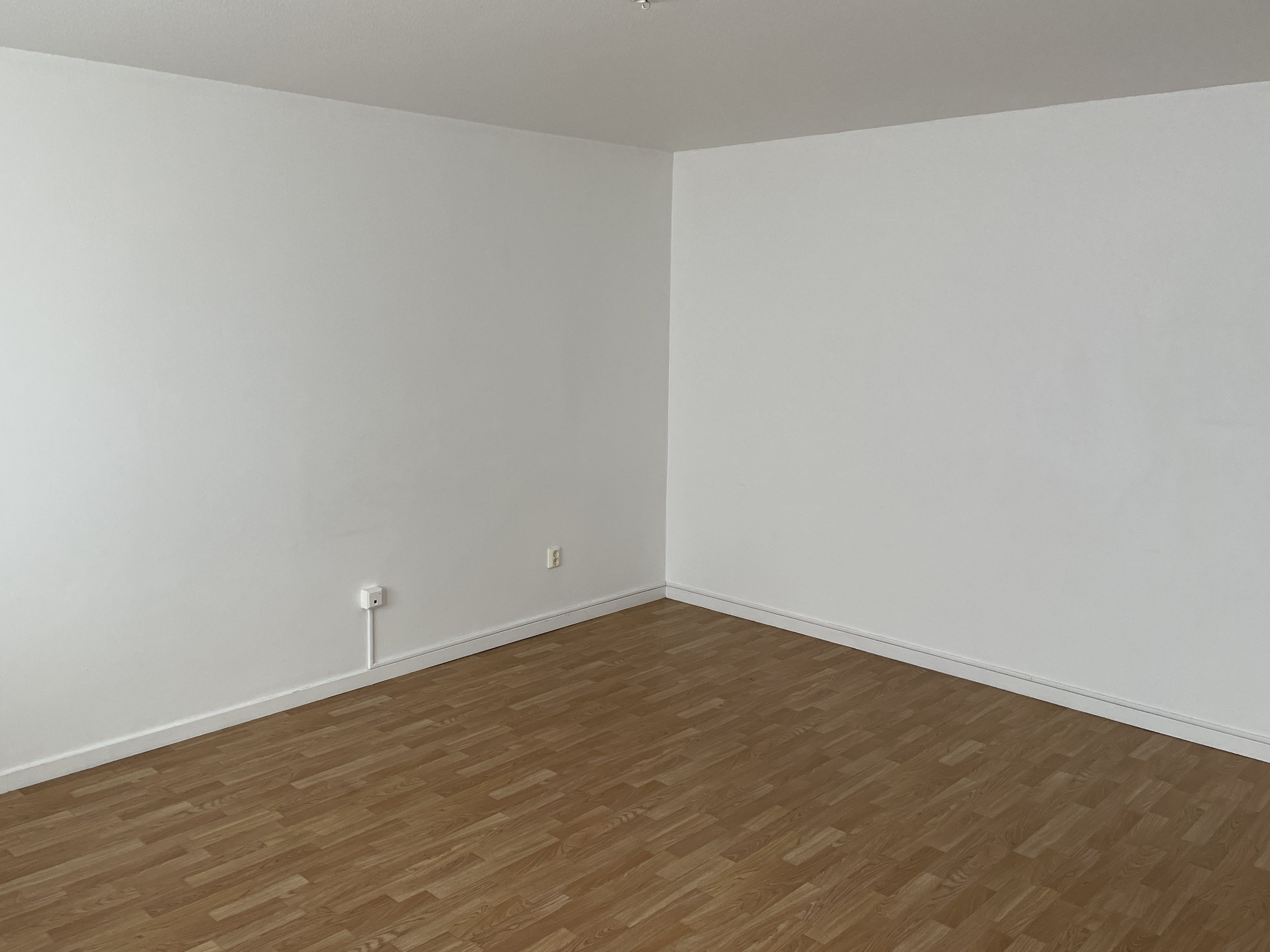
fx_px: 1064
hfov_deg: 61.6
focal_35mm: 29
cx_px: 589
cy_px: 443
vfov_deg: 48.2
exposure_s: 1/121
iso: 125
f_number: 1.6
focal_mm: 4.2
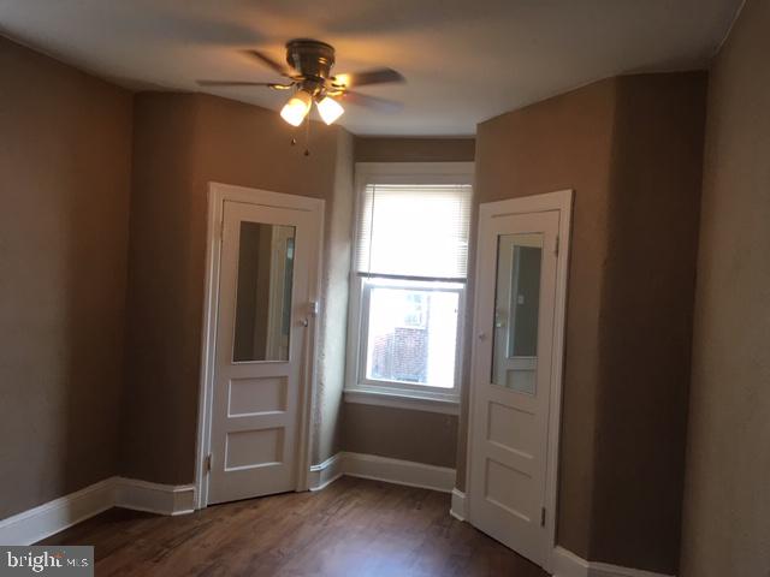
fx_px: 645
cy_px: 288
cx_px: 385
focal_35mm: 29
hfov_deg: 61.7
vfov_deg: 48.2
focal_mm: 4.15
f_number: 2.2
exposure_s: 1/30
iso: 40
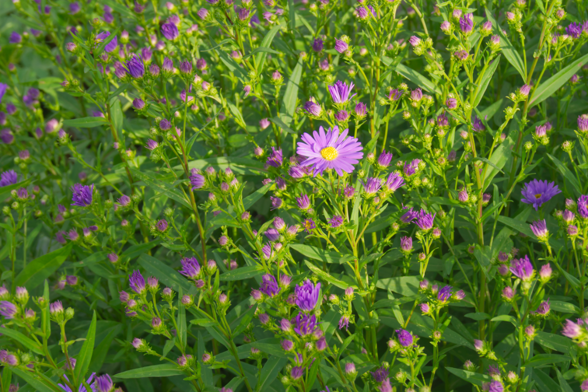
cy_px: 196
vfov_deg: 16.6
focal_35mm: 82
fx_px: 1347
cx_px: 294
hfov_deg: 24.6
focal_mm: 55
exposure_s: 1/100
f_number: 10
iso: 200
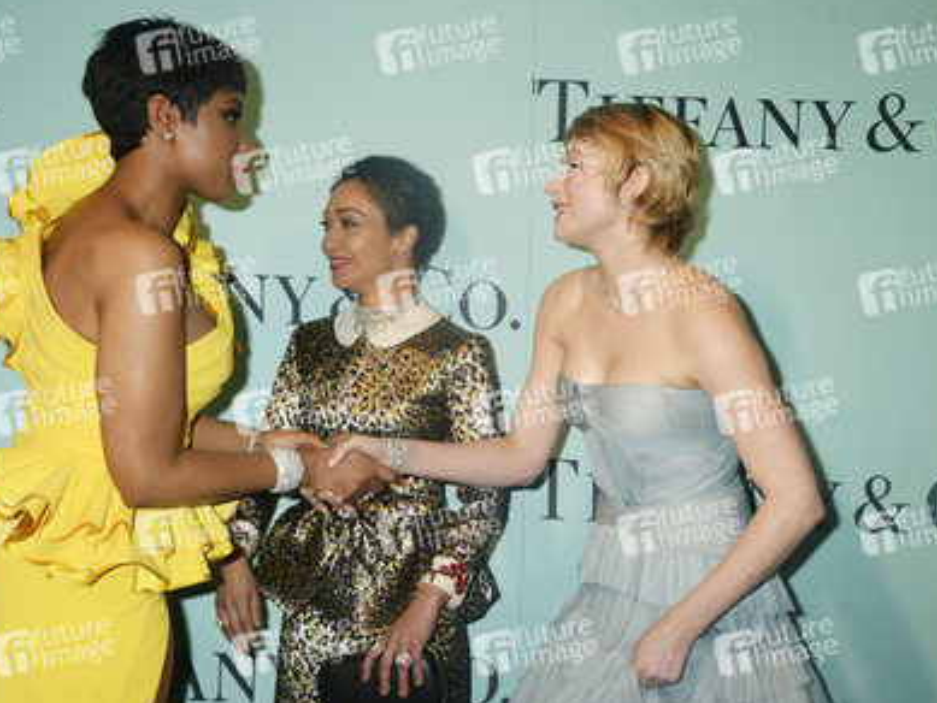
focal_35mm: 50
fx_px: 1354
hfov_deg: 38.2
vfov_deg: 29.1
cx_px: 470
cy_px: 347
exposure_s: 1/250
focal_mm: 45
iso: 400
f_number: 8
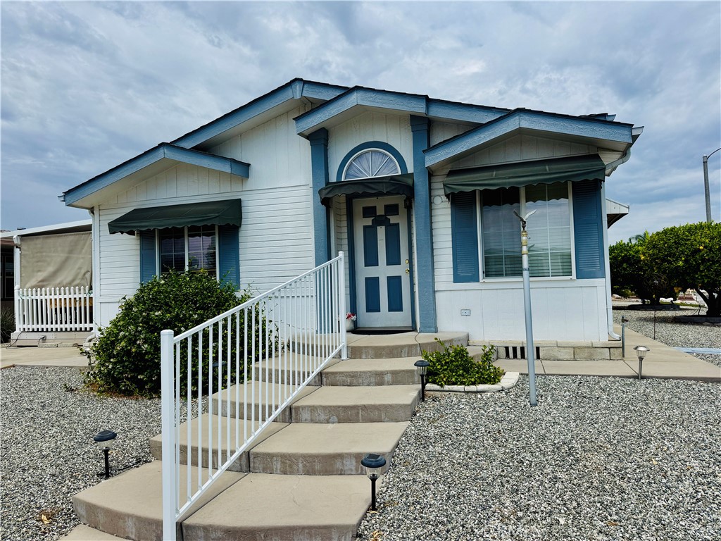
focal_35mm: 24
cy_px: 270
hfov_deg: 71.6
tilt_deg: +3.5
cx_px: 360
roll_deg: +2.1
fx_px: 500
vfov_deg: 56.8
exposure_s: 1/8130
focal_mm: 6.76
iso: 80
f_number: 1.78
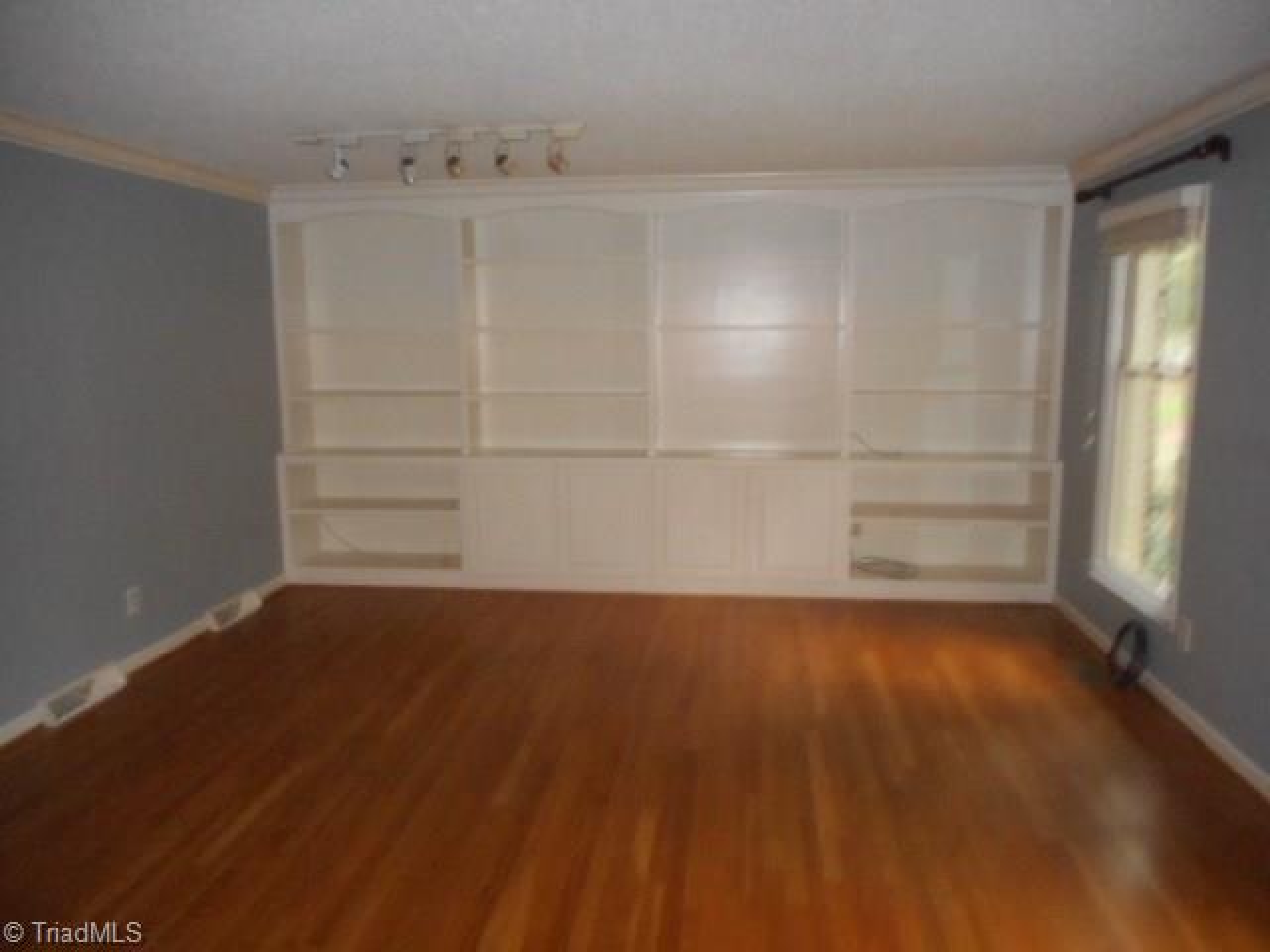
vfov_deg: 54.9
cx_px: 635
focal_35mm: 25
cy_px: 476
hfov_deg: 69.4
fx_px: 917
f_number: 3.7
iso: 640
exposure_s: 1/25
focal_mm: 4.5
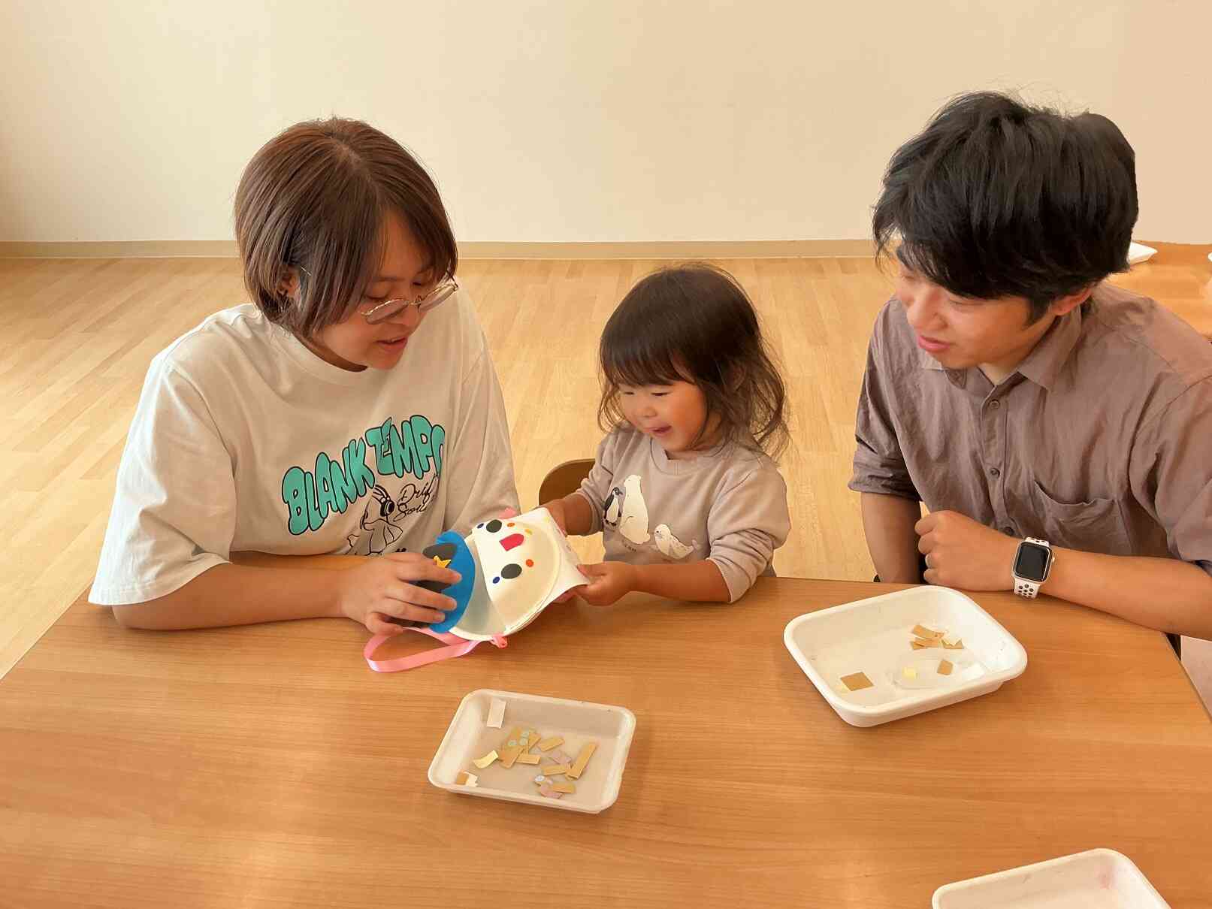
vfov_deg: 48.2
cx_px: 606
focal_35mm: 29
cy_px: 454
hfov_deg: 61.7
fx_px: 1015
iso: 20
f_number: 1.8
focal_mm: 3
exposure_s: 1/120
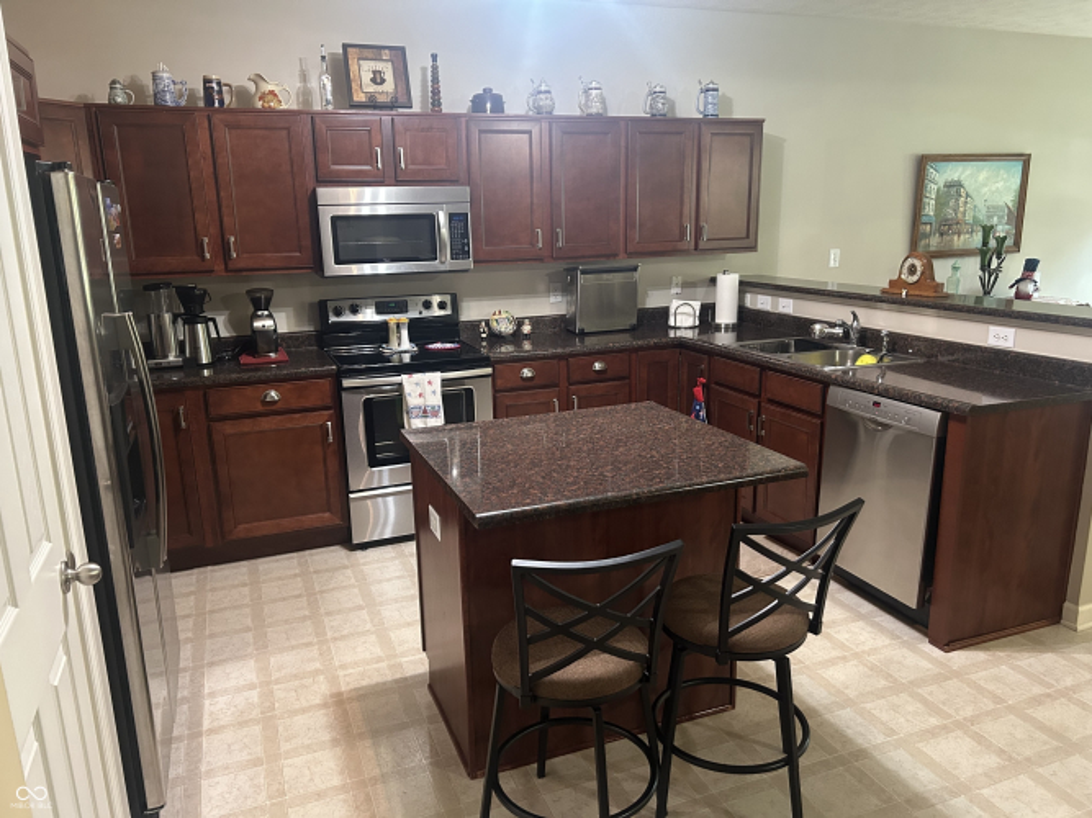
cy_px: 409
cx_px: 546
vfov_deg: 53.0
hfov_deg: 67.3
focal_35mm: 26
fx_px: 820
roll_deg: +1.3
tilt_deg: -13.6
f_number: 1.5
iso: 400
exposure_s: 1/60
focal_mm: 5.7
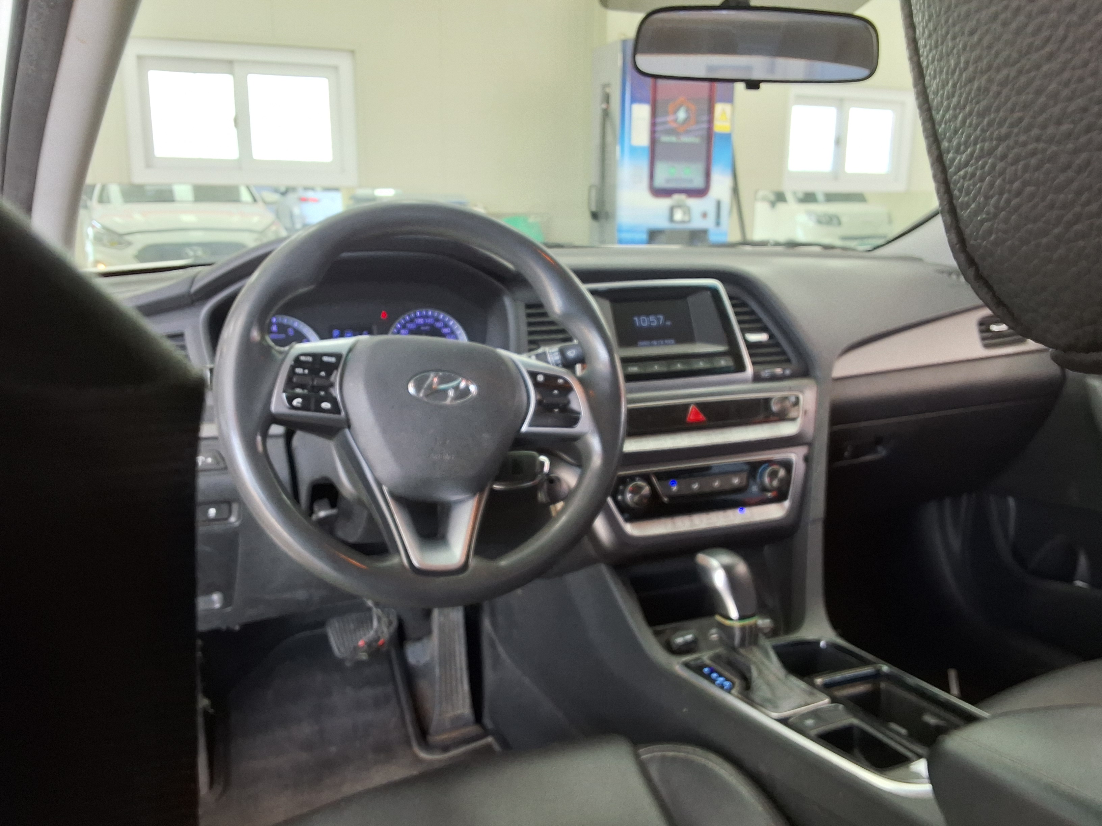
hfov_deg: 63.4
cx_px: 551
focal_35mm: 28
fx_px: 891
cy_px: 413
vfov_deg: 49.7
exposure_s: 1/60
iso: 50
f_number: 1.9
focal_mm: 2.91
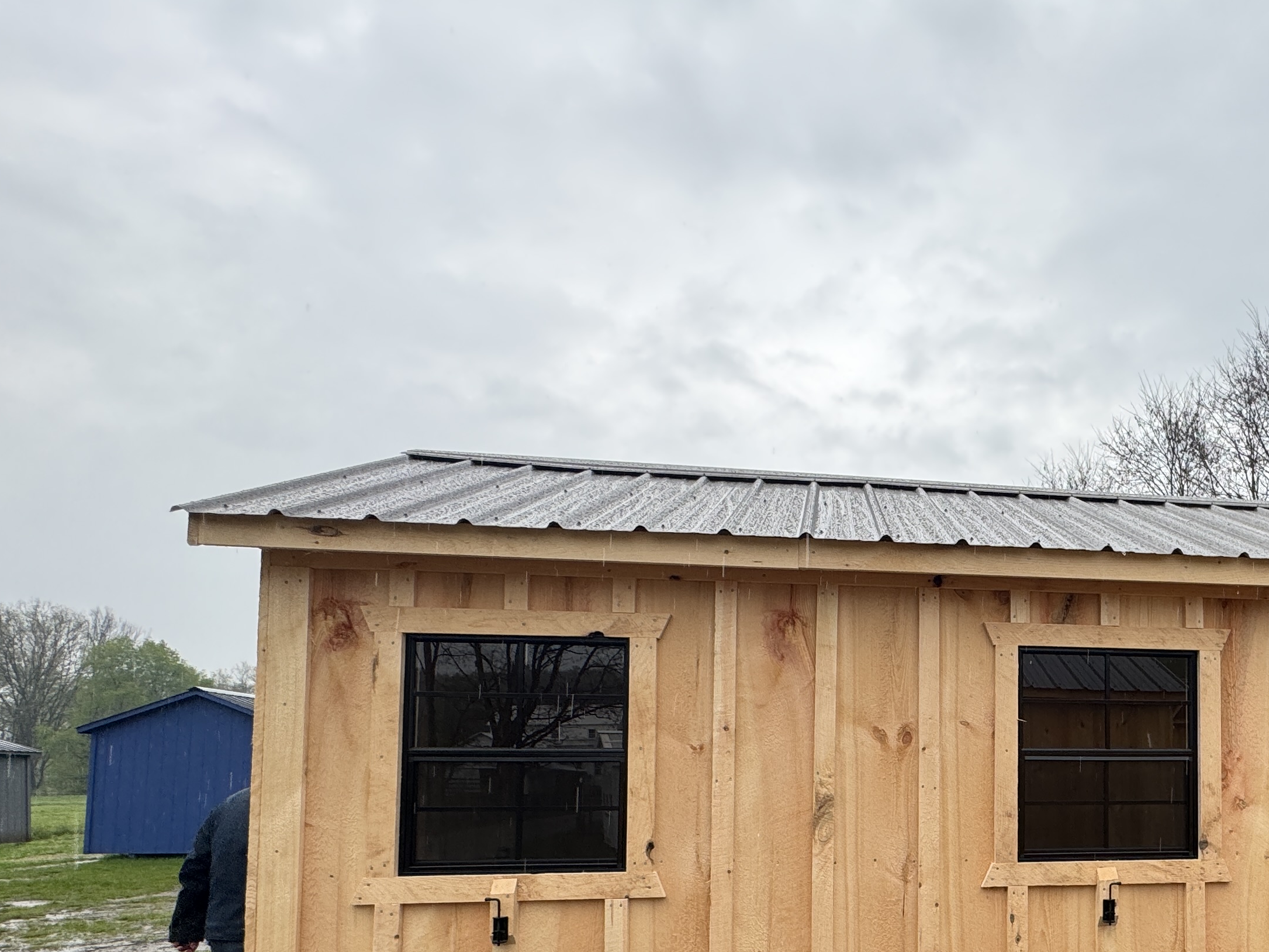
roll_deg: +1.5
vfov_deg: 50.8
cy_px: 718
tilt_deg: +2.0
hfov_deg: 61.8
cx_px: 1011
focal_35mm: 26
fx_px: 953
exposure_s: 1/314
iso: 40
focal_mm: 2.22
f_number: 2.2
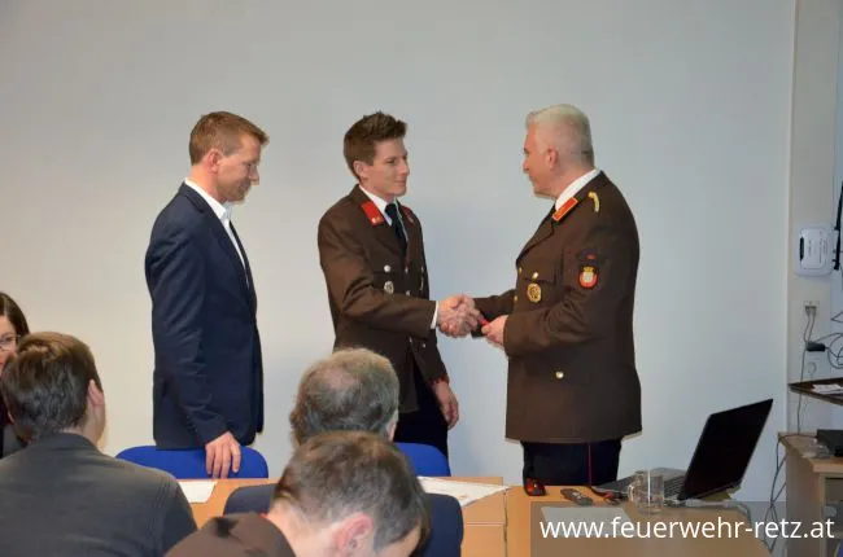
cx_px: 422
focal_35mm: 68
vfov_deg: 20.1
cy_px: 278
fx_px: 1577
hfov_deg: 29.9
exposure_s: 1/60
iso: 3200
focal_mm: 45
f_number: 4.8
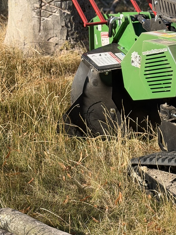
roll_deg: -1.9
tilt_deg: -17.5
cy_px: 79
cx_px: 180
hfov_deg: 14.4
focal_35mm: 101
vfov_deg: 19.4
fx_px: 685
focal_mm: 6.76
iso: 64
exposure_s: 1/2415
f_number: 1.78
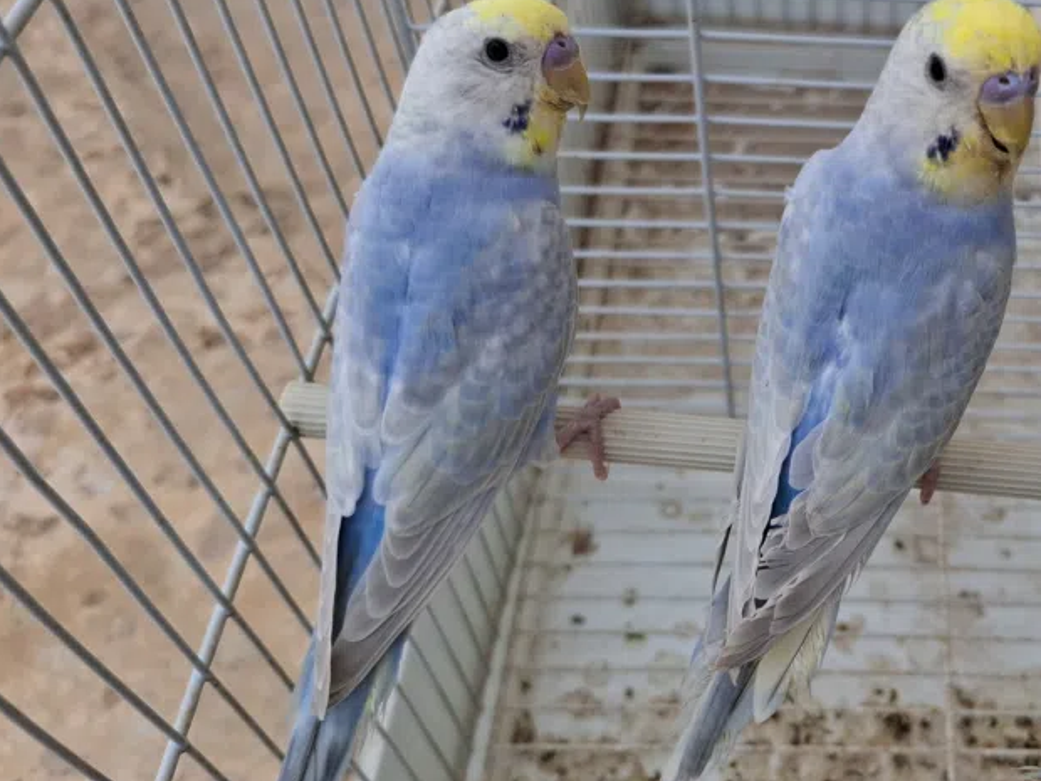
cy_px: 380
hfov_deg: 46.1
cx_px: 850
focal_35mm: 38
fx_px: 1143
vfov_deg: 37.7
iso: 50
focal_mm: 5.54
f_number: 1.8
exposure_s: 1/665
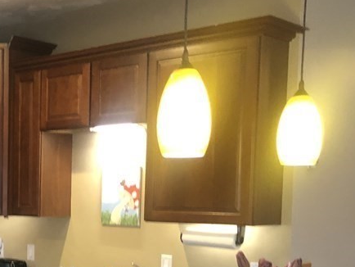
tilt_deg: -6.1
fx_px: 677
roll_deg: -2.0
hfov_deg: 27.1
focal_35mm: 66
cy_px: 260
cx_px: -27
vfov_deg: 21.6
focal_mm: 3.99
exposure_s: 1/9
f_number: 1.8
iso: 100
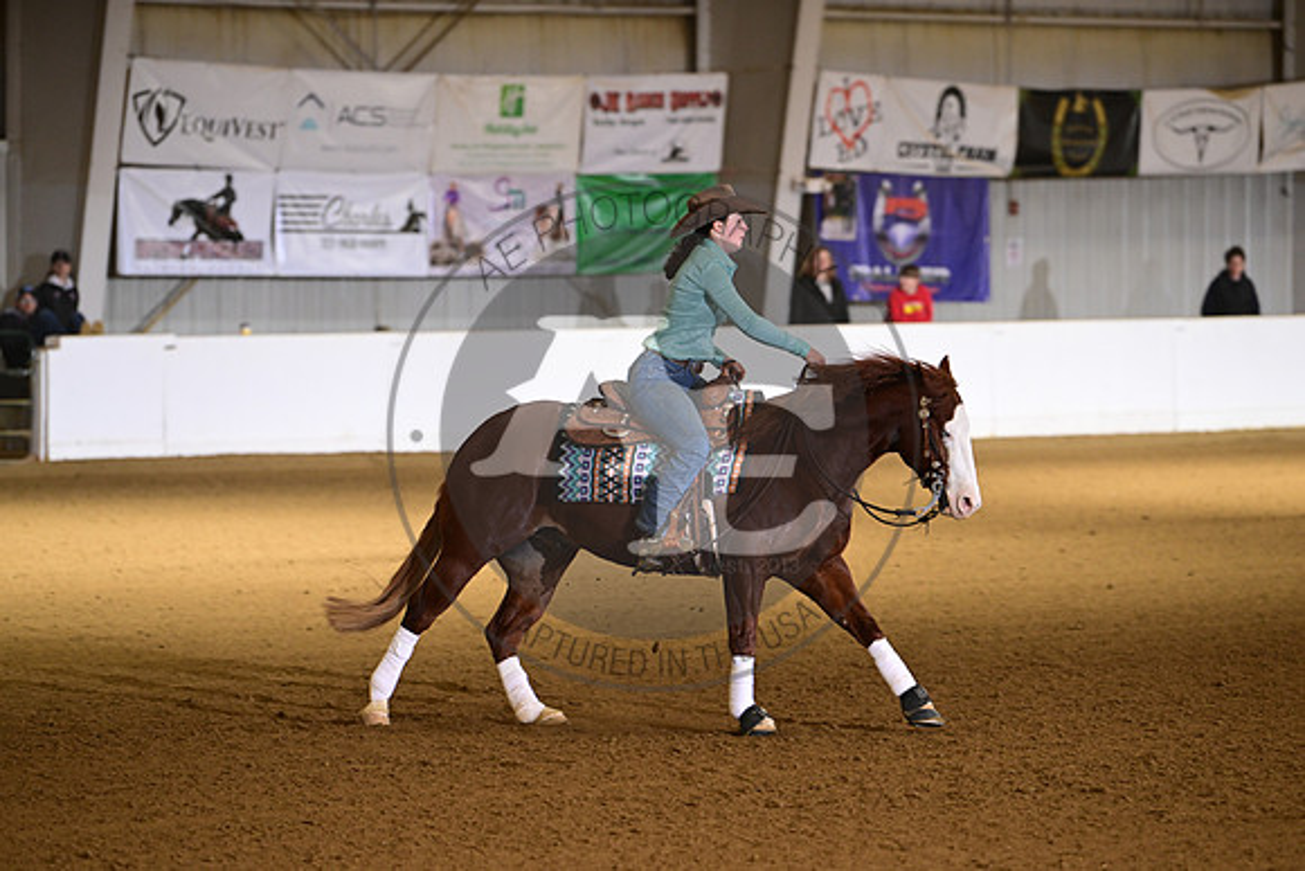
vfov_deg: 6.9
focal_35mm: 200
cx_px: 652
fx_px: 7251
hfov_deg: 10.3
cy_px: 436
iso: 1600
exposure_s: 1/200
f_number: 4
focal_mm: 200
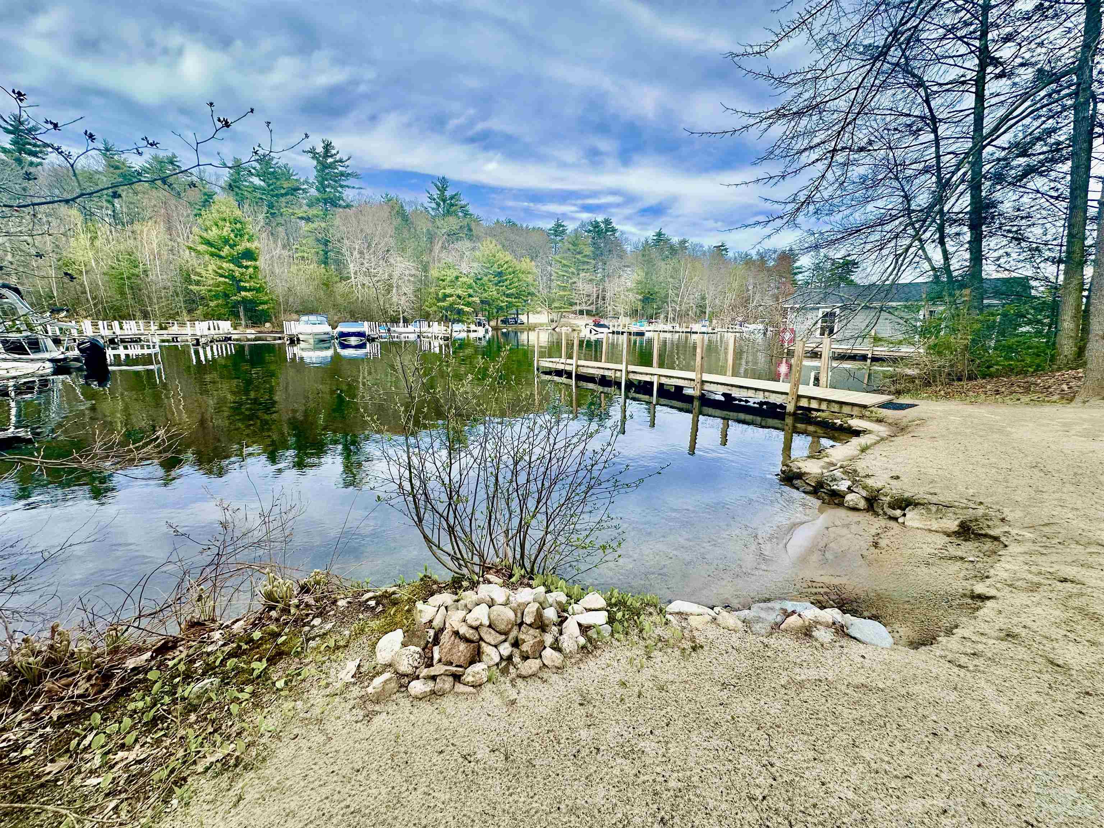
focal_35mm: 14
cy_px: 414
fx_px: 446
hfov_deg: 102.1
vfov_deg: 85.7
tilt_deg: -11.5
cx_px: 552
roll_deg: -0.8
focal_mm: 2.22
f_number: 2.2
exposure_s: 1/520
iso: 40
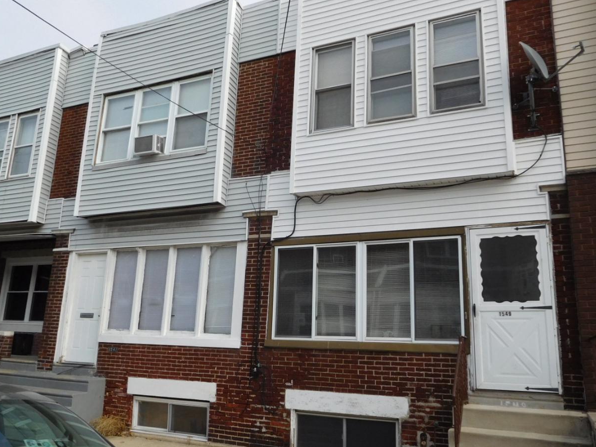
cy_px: 225
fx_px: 517
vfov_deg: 46.8
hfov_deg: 59.9
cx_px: 273
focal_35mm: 30
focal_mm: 4.5
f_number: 3.4
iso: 125
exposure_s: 1/1000
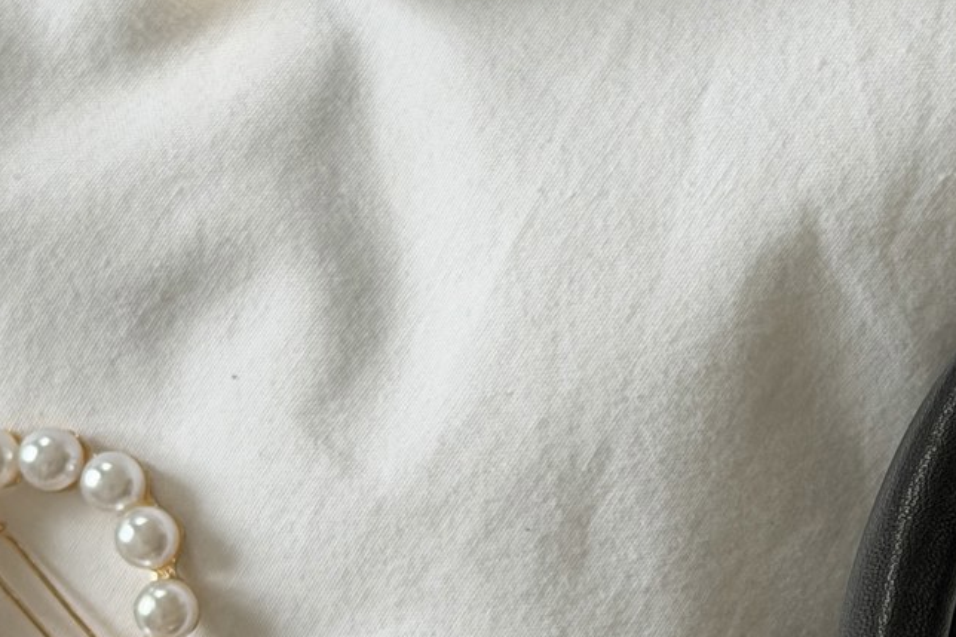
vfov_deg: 8.8
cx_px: 778
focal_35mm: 155
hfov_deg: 13.2
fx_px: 4115
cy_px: 661
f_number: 1.78
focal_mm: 6.76
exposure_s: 1/121
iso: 80
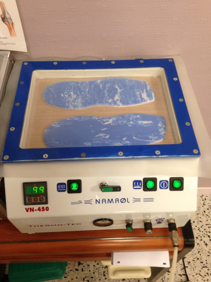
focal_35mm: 33
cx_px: 106
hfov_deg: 42.9
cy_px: 141
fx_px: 268
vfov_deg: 55.4
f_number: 2.4
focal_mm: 4.12
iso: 80
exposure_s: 1/20
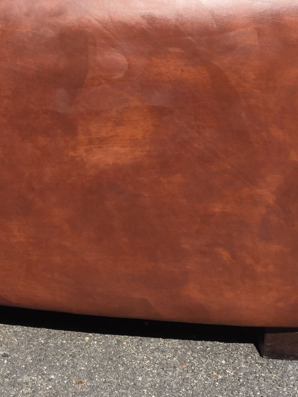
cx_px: 100
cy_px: 17
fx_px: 781
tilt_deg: -5.7
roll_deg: -2.2
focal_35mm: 68
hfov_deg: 21.5
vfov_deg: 27.2
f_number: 2.2
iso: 32
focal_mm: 4.15
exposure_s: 1/1276
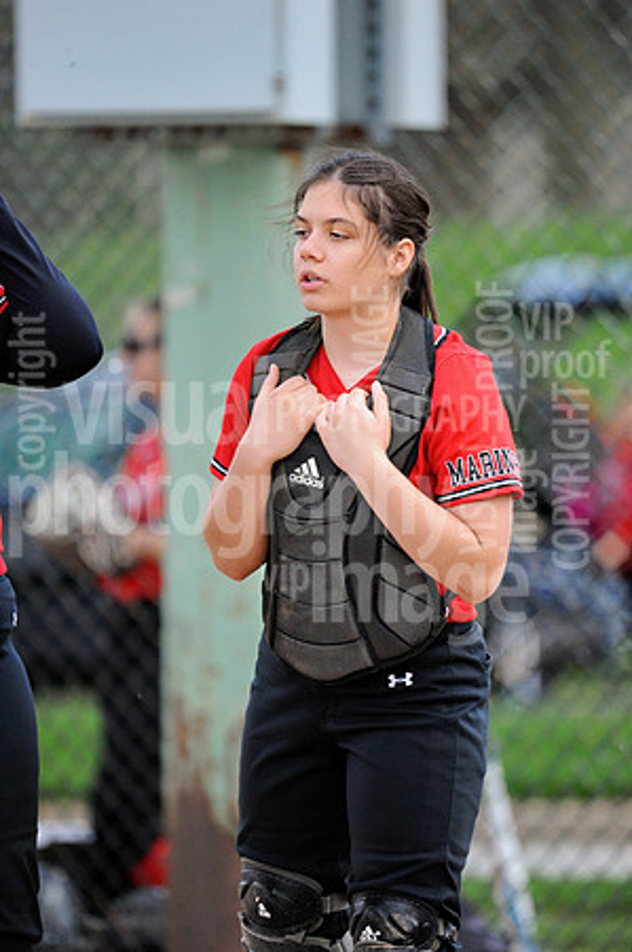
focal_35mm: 600
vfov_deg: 3.4
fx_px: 15835
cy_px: 476
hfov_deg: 2.3
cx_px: 316
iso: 4500
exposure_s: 1/2000
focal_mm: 600
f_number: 6.3
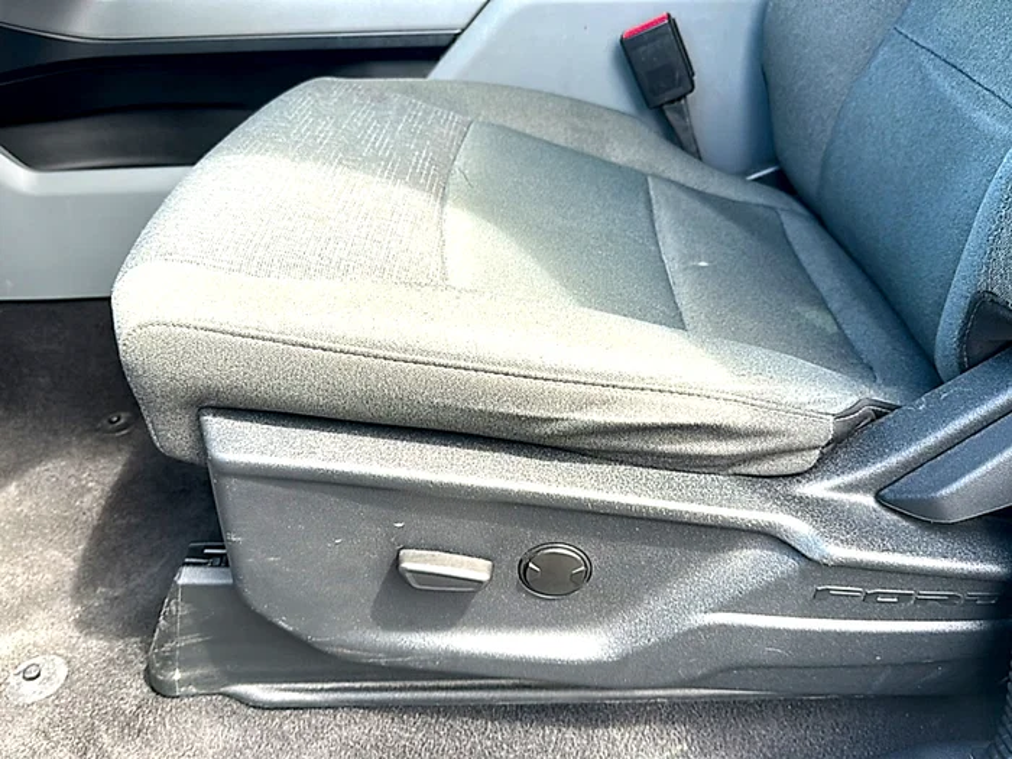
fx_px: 731
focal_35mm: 25
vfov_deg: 54.9
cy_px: 380
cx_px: 506
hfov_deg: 69.4
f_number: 1.78
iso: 80
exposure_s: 1/338
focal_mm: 6.86
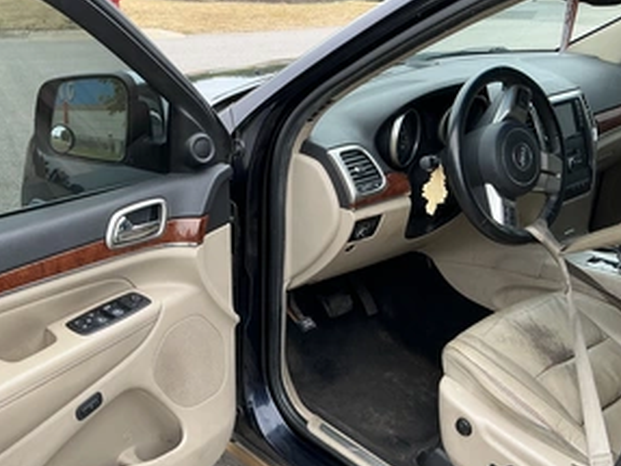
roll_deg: +0.0
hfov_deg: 47.5
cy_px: 316
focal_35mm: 39
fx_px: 699
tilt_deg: -25.6
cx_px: 236
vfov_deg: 36.4
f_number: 1.8
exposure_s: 1/242
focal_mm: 3
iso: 20
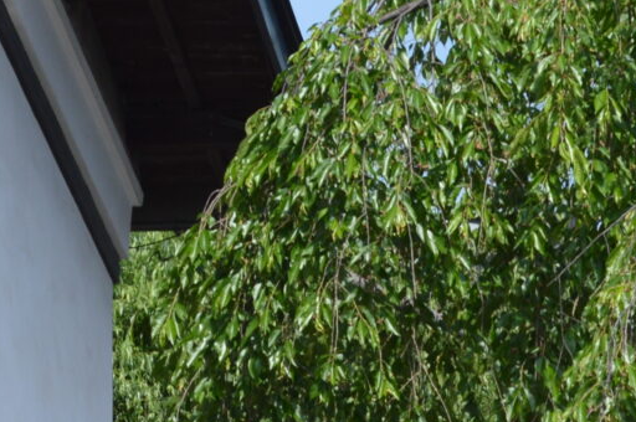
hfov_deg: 6.9
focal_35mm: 300
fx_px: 5293
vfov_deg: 4.5
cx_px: 292
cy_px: 1045
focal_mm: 40
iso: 100
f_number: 8
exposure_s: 1/200
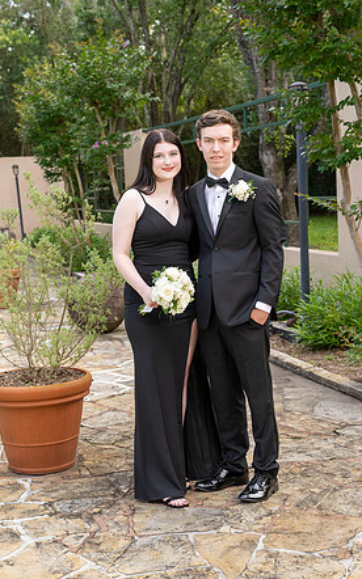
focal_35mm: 55
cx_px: 189
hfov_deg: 23.5
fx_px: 869
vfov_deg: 36.9
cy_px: 286
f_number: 5
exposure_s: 1/200
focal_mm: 53
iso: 500
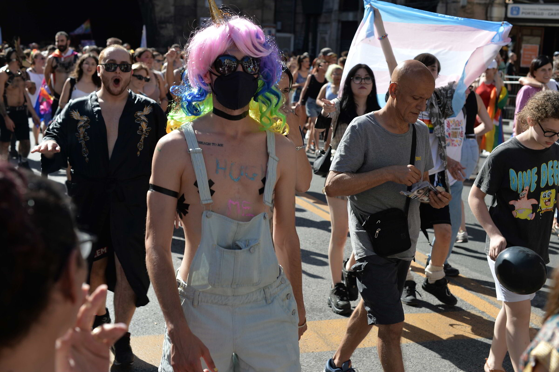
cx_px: 280
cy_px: 186
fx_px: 776
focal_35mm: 50
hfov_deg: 39.6
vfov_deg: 27.0
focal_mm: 50
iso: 100
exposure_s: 1/320
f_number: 5.6
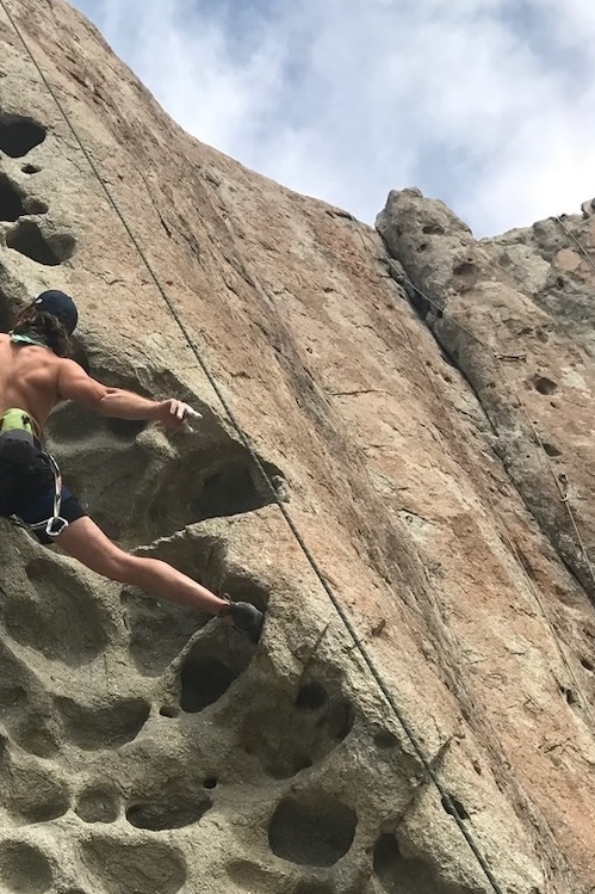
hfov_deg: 23.1
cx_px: -14
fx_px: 1389
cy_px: 711
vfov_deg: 34.6
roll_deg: +7.5
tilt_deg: +40.4
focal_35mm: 56
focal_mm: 3.99
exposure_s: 1/1773
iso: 20
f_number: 1.8
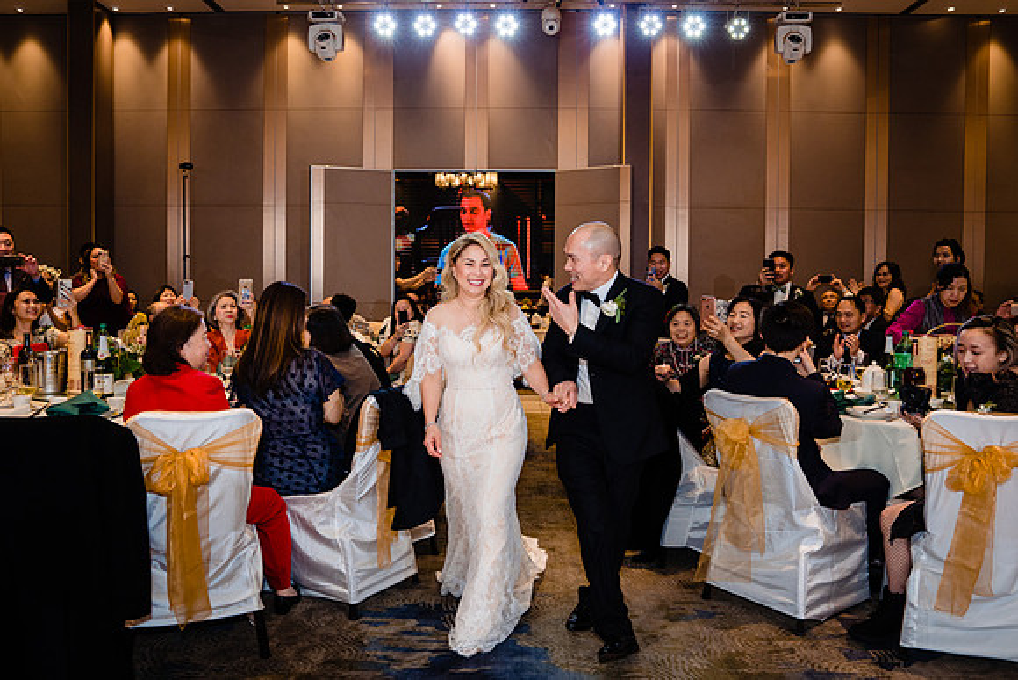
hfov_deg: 65.0
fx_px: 800
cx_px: 512
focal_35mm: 28
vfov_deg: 46.0
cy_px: 310
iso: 1250
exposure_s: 1/160
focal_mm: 26
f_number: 4
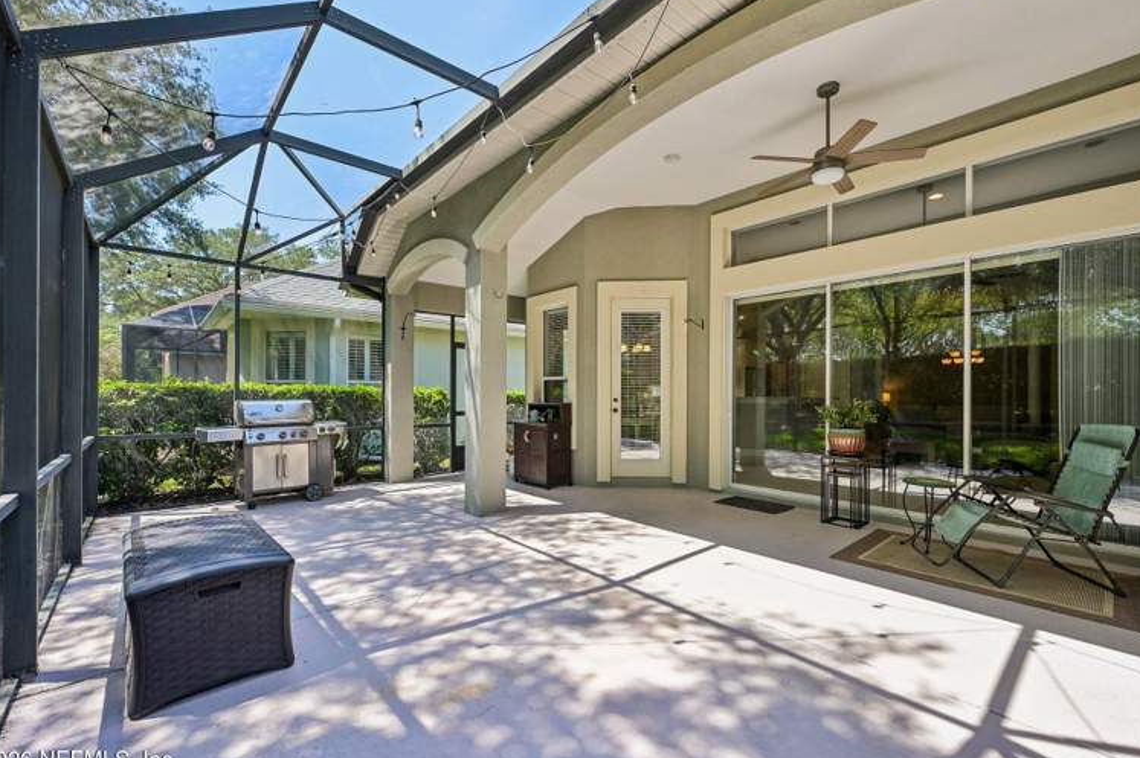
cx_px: 572
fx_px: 475
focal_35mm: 15
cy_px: 389
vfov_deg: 77.2
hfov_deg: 100.4
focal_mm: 14
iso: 100
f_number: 8
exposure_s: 1/60
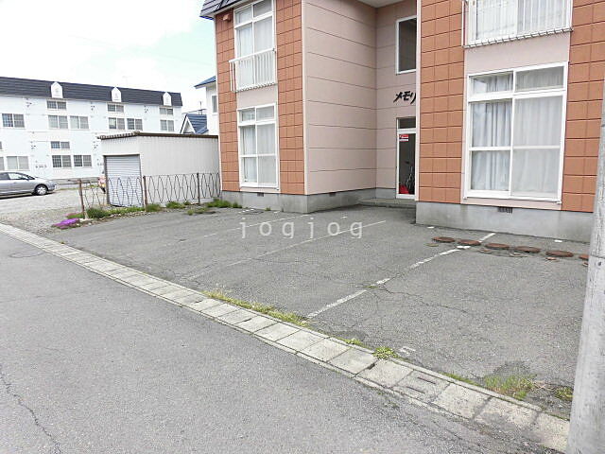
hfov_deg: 71.6
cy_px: 227
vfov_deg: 56.8
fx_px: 419
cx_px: 302
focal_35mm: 24
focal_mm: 4.3
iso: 100
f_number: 3.1
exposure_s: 1/800
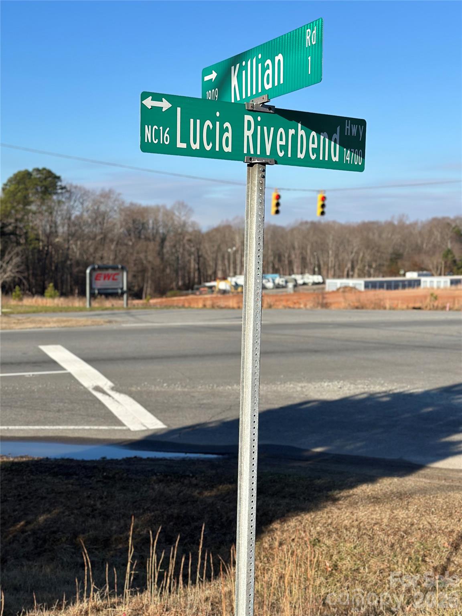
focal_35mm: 48
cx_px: 231
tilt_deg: -2.2
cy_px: 308
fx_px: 854
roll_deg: -1.7
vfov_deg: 39.7
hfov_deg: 30.3
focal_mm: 6.86
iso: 100
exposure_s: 1/7634
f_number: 1.78
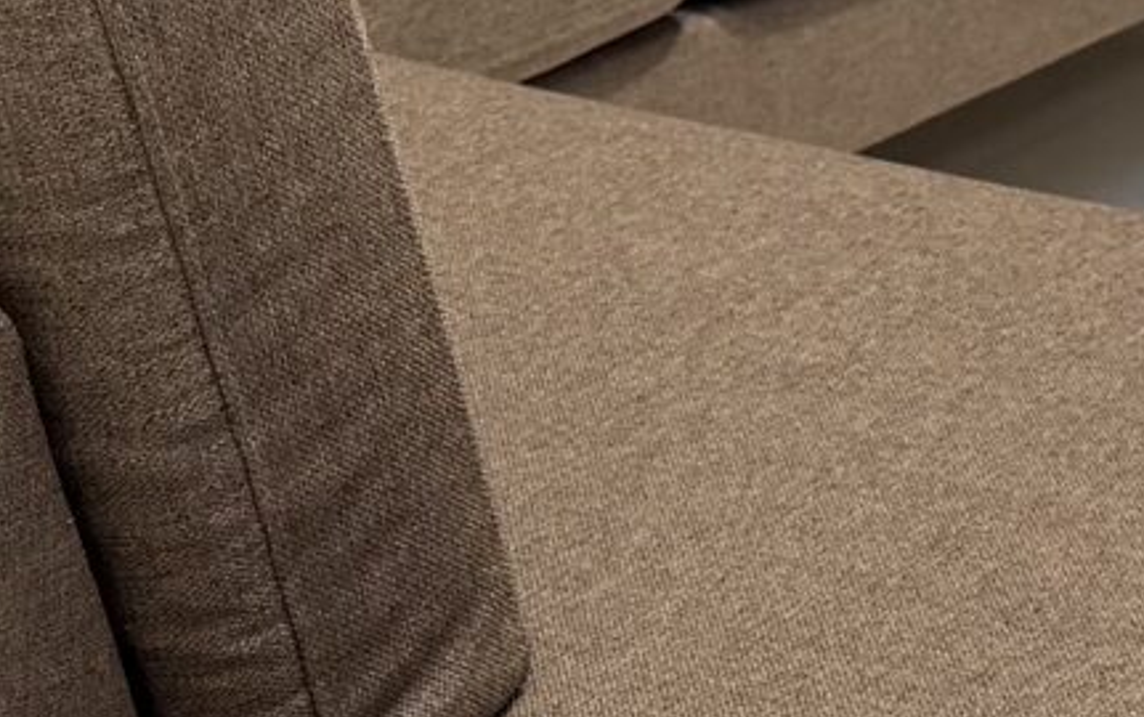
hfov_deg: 13.8
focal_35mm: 151
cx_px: 210
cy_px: 377
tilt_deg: -19.2
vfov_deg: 8.7
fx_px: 4711
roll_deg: -0.1
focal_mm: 6.76
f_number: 1.78
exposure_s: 1/50
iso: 160
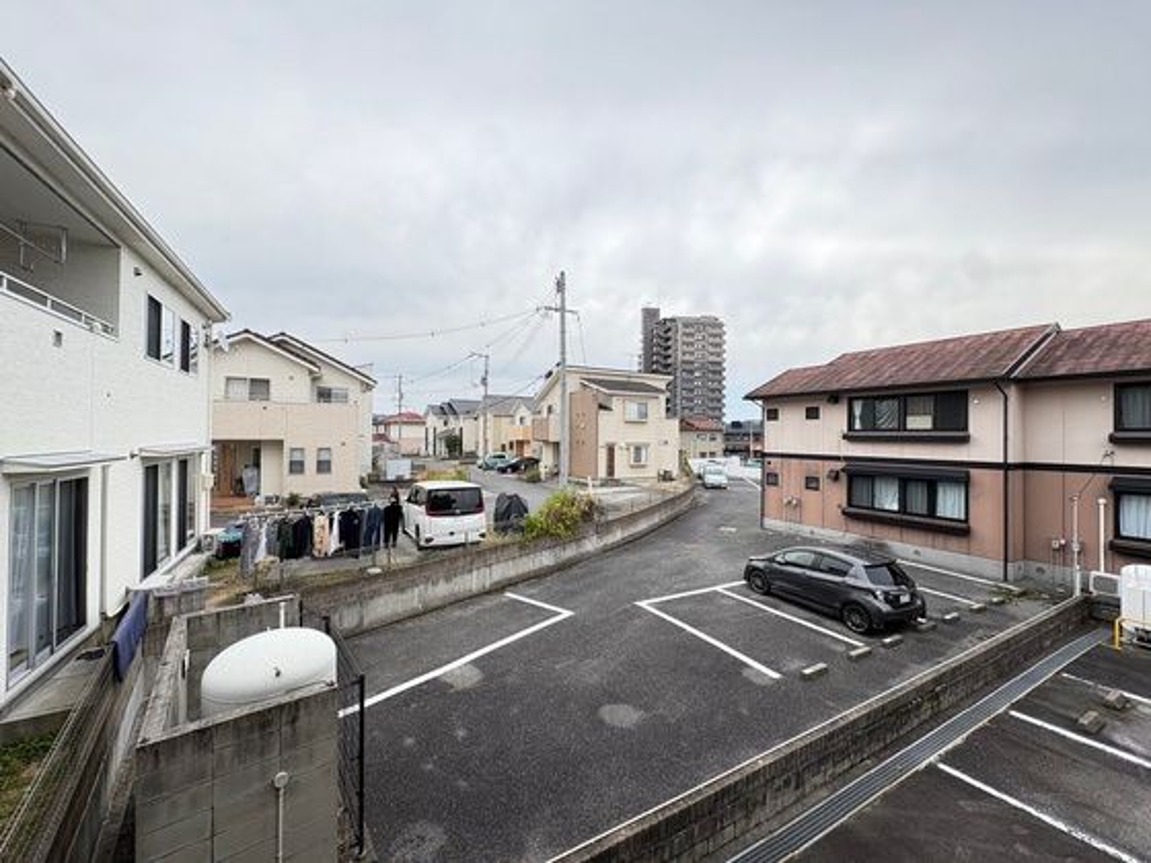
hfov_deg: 102.1
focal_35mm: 14
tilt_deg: -1.7
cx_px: 576
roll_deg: -2.7
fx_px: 466
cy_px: 432
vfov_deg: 85.7
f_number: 2.2
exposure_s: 1/421
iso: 40
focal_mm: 2.22
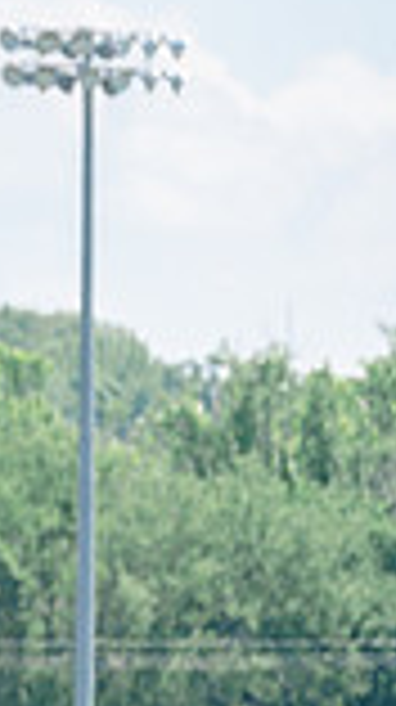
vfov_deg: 2.8
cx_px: -1016
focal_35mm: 769
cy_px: 626
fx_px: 14394
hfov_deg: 1.6
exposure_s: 1/2000
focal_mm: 165
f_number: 5.6
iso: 400
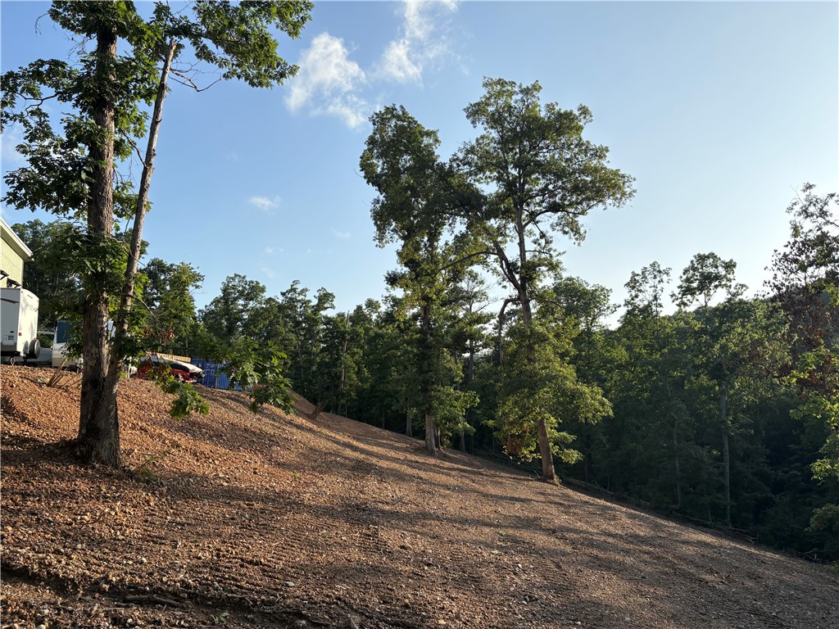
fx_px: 630
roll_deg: +1.8
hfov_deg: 67.3
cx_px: 420
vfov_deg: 53.1
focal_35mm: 26
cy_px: 314
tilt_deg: +8.1
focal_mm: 5.96
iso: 50
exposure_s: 1/2451
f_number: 1.6
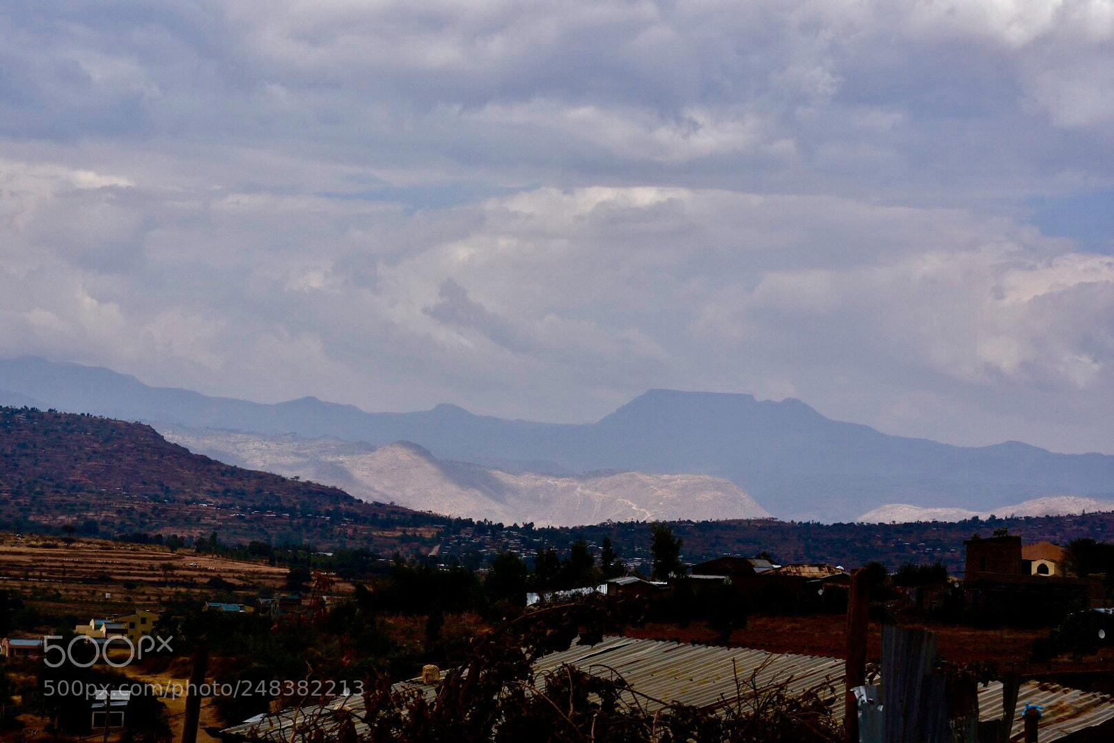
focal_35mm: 82
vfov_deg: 16.6
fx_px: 2553
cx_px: 557
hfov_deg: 24.6
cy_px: 372
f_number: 8
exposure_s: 1/500
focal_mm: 55
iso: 160
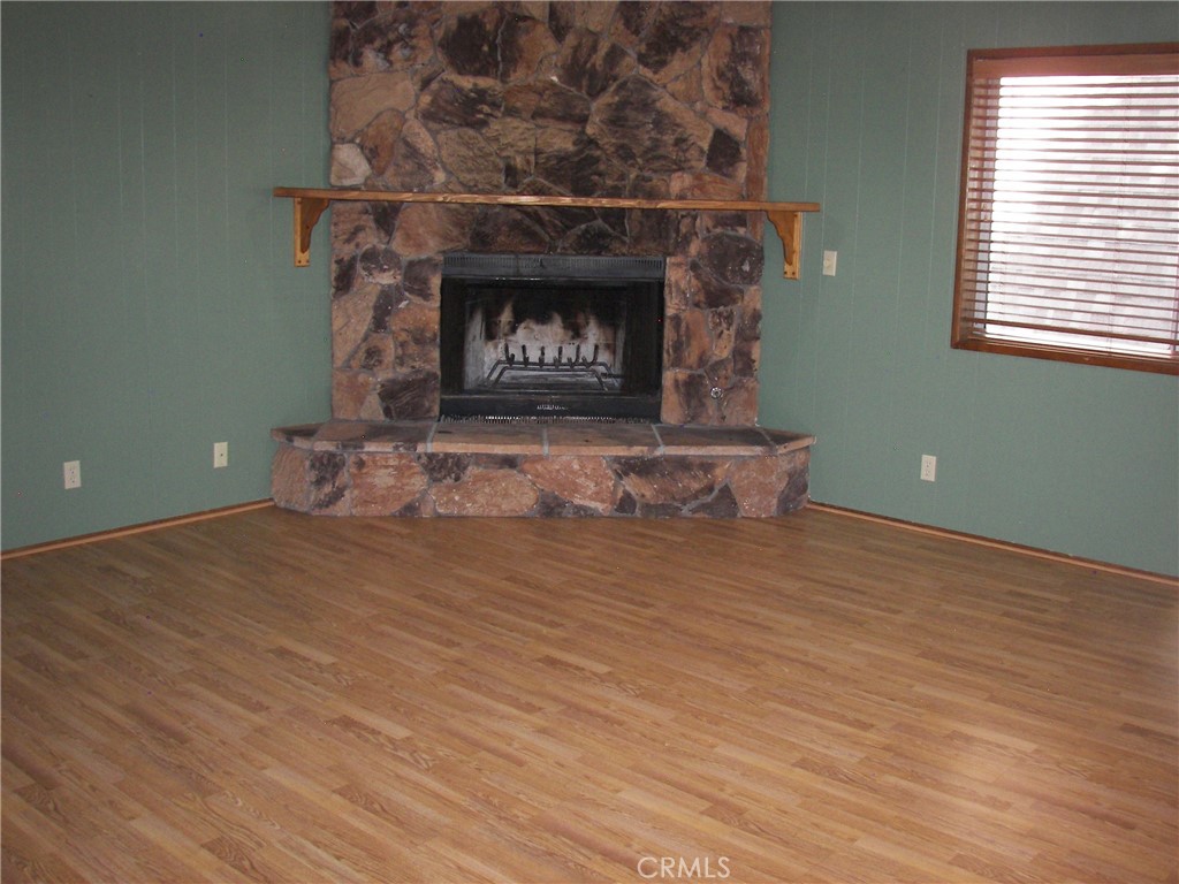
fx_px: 1226
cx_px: 590
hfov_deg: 51.4
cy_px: 442
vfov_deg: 39.7
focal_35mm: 36
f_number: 2.8
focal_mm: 6
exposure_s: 1/30
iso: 160
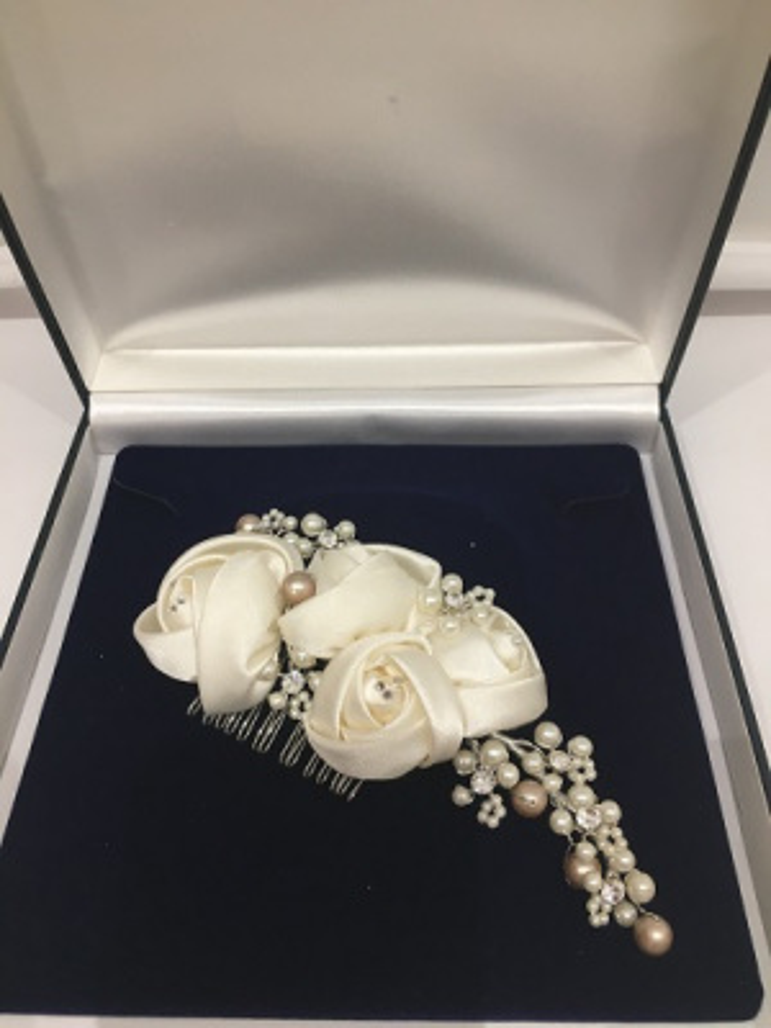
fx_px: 861
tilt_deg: -48.3
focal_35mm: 29
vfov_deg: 61.7
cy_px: 514
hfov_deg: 48.2
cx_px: 386
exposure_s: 1/33
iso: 80
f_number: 2.2
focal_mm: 4.15
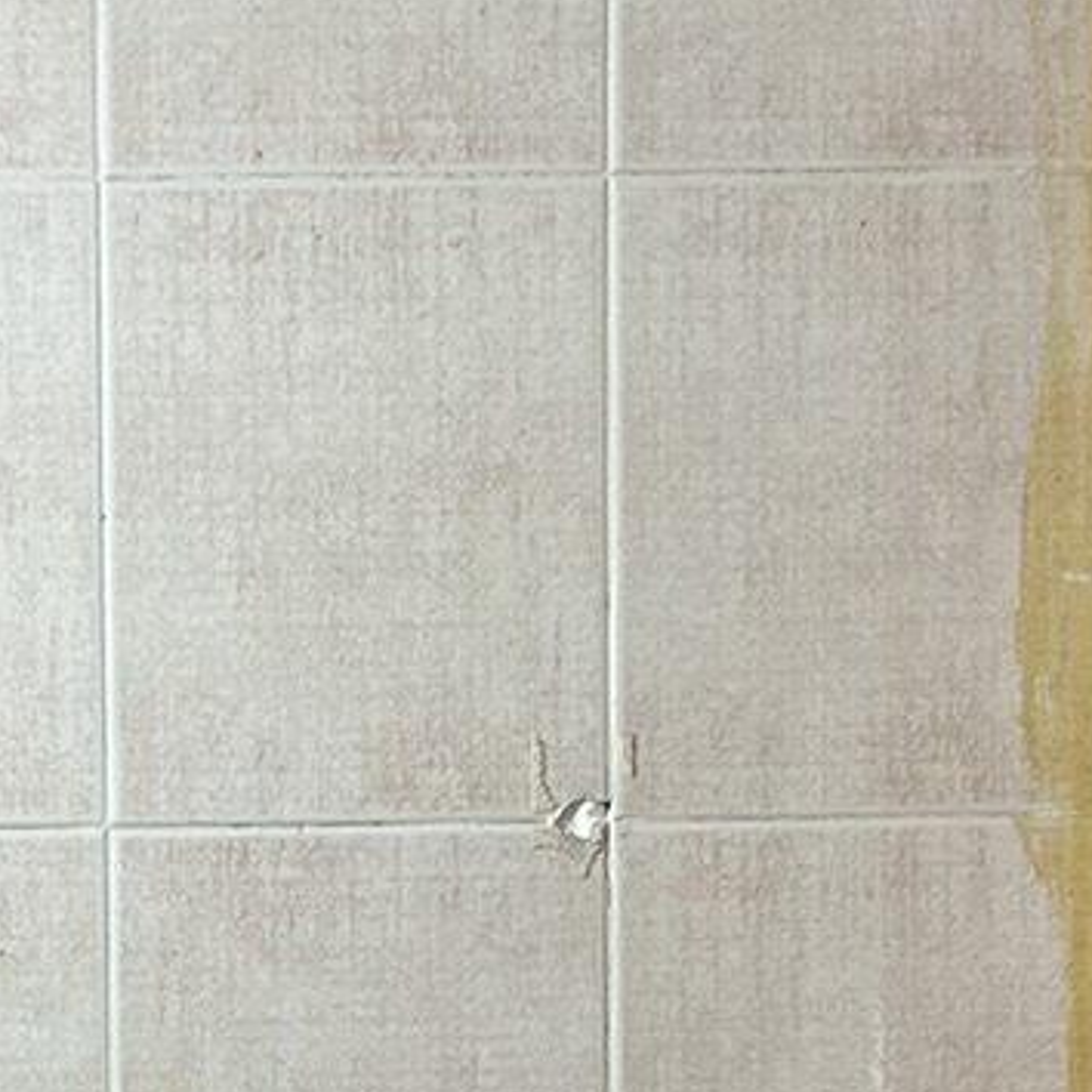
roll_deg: -0.3
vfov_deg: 12.5
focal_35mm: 133
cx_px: 213
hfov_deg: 13.1
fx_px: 4747
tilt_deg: -3.2
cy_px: 1653
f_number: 1.5
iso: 100
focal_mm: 5.7
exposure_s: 1/50
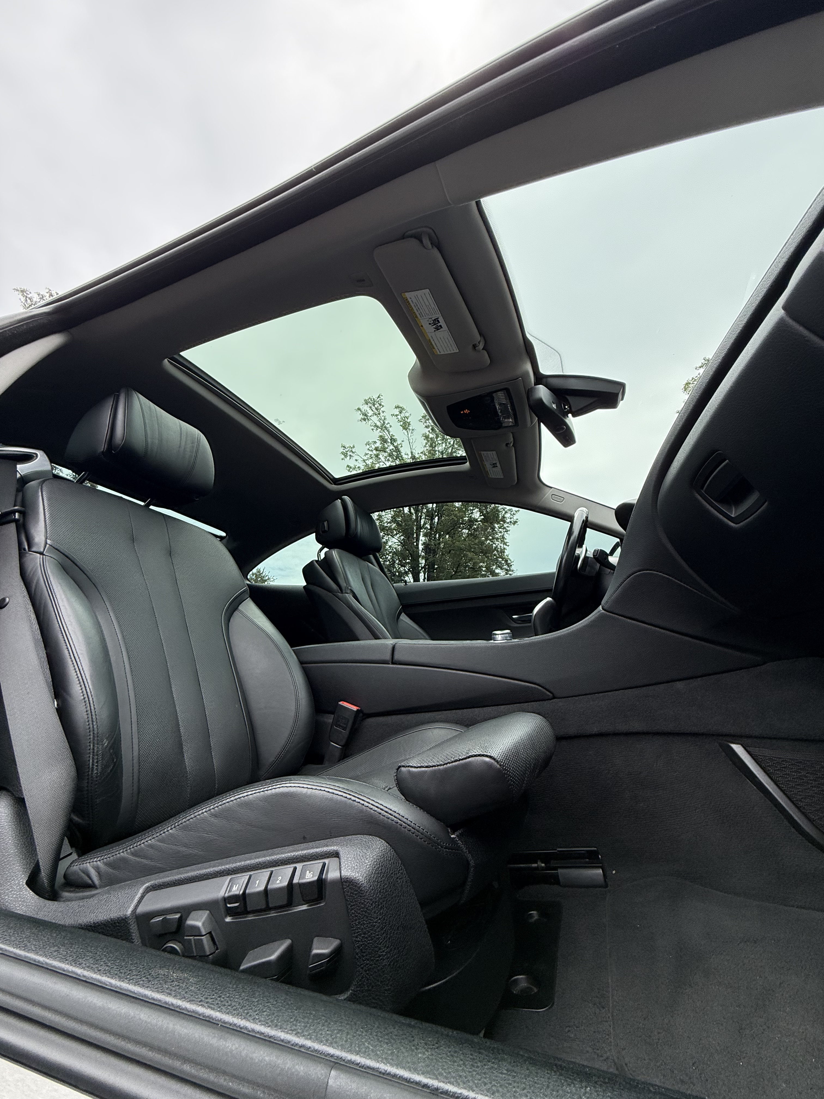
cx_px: 412
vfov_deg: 102.1
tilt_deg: +17.6
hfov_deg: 85.7
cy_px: 550
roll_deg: +1.6
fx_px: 444
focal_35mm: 14
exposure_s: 1/498
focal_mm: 2.22
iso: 64
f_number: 2.2
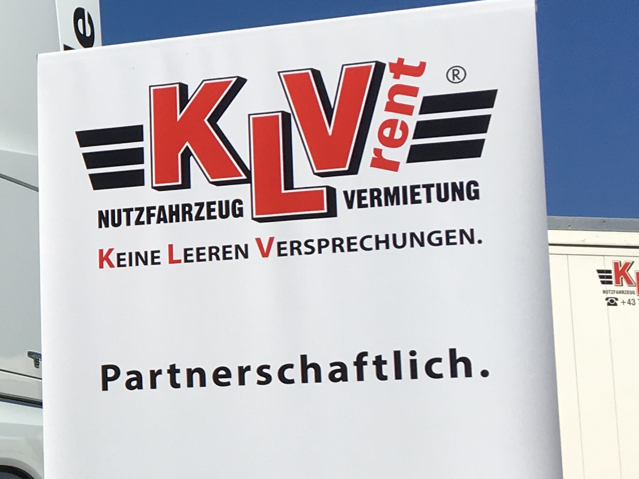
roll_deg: -0.4
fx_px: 1809
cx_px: -245
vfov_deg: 15.1
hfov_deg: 18.3
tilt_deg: +10.2
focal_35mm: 98
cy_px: 294
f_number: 2.2
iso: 25
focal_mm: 4.15
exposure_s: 1/3205
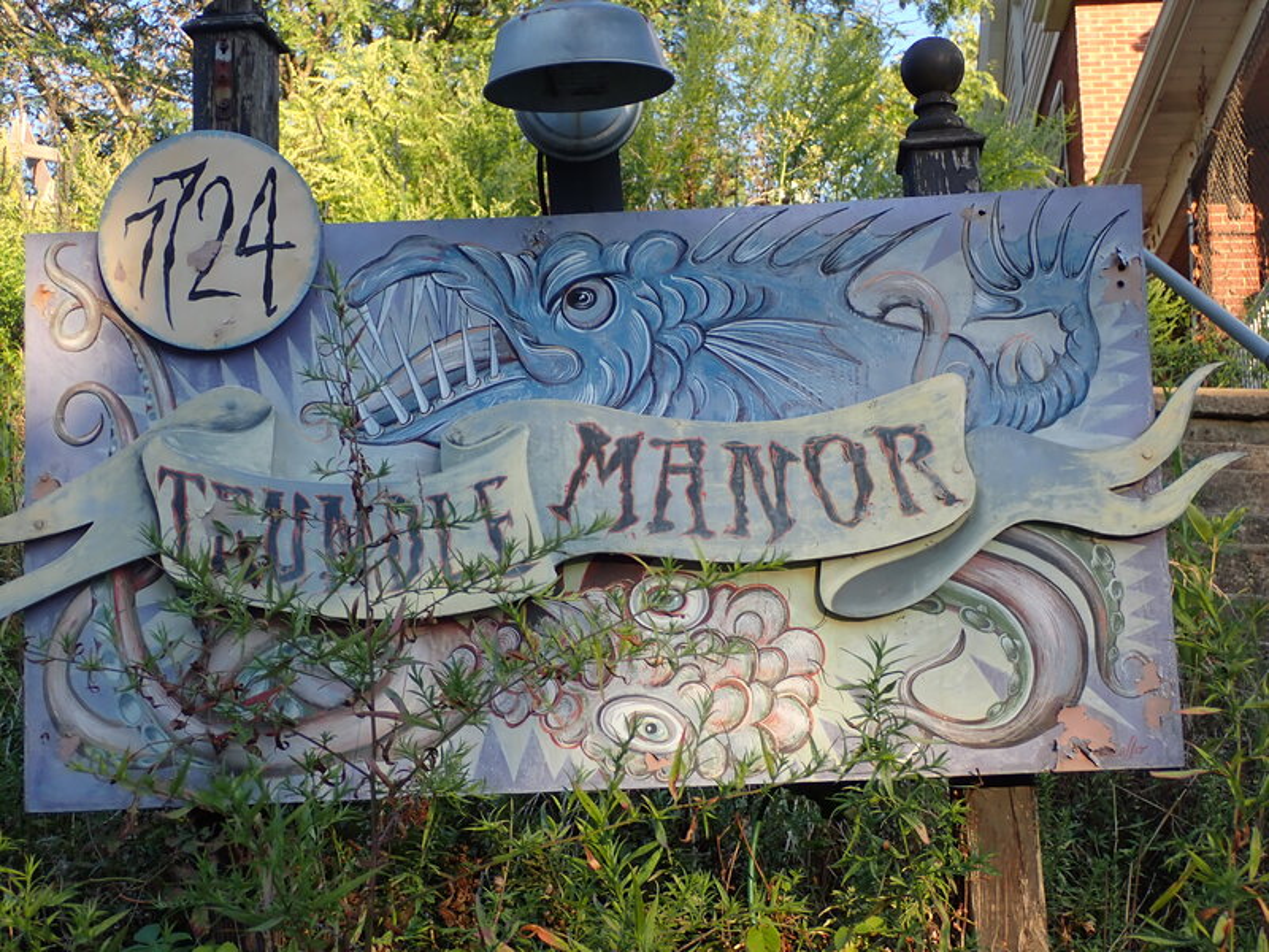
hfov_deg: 38.2
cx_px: 634
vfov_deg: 29.1
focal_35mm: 50
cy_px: 476
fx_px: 1833
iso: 100
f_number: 3.2
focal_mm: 9.01
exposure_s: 1/125
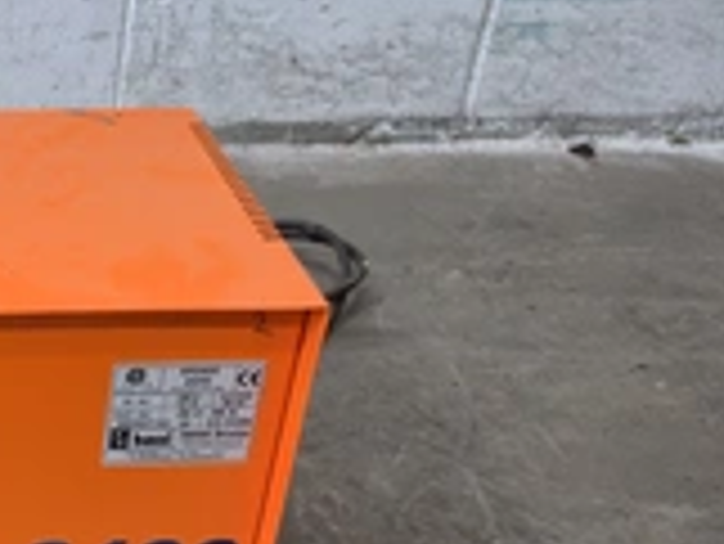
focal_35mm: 57
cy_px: 450
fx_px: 1193
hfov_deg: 29.4
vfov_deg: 25.2
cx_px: -130
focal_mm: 5.4
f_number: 1.8
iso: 200
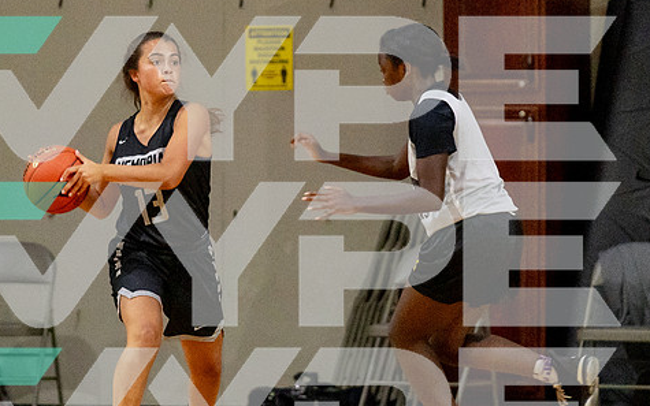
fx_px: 9018
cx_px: 261
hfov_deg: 4.1
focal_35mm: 509
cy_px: 160
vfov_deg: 2.6
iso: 2500
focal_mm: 200
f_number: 2.8
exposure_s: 1/800
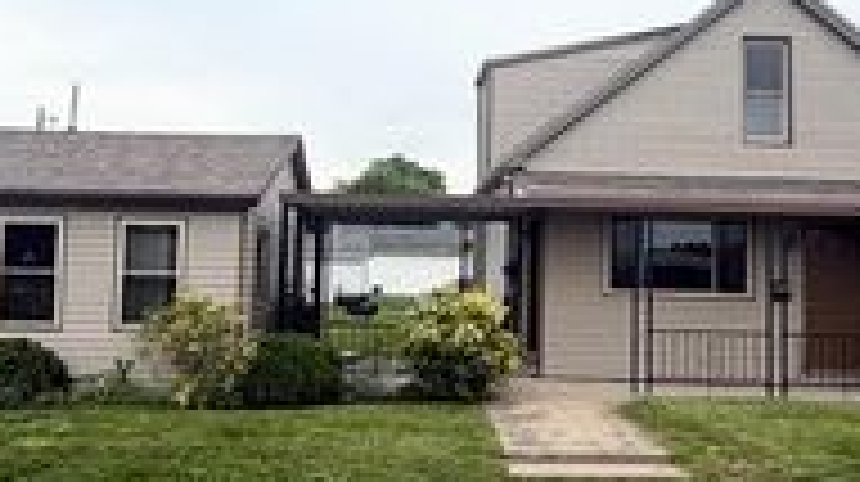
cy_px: 209
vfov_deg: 29.6
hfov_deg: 50.5
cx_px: 432
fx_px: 911
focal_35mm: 40
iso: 20
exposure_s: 1/864
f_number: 2.2
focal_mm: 2.22
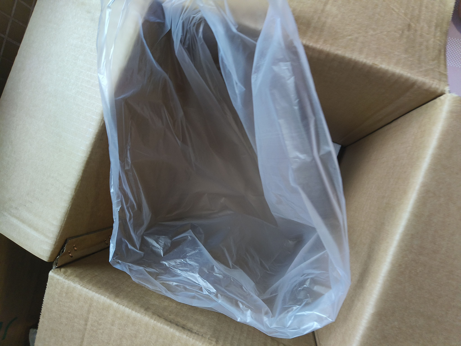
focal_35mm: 23
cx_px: 230
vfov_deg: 58.9
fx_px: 306
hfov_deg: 73.9
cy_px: 173
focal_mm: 5.56
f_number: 1.88
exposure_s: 1/33.3
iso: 558
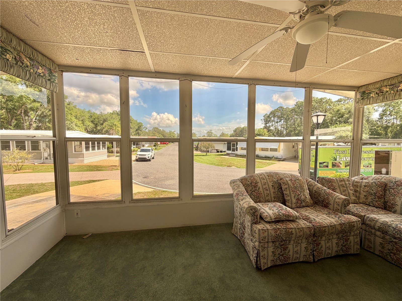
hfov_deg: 102.1
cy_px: 150
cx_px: 201
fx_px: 163
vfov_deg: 85.7
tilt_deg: -3.3
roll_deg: -0.5
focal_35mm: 14
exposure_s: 1/502
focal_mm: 2.22
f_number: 2.2
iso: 50
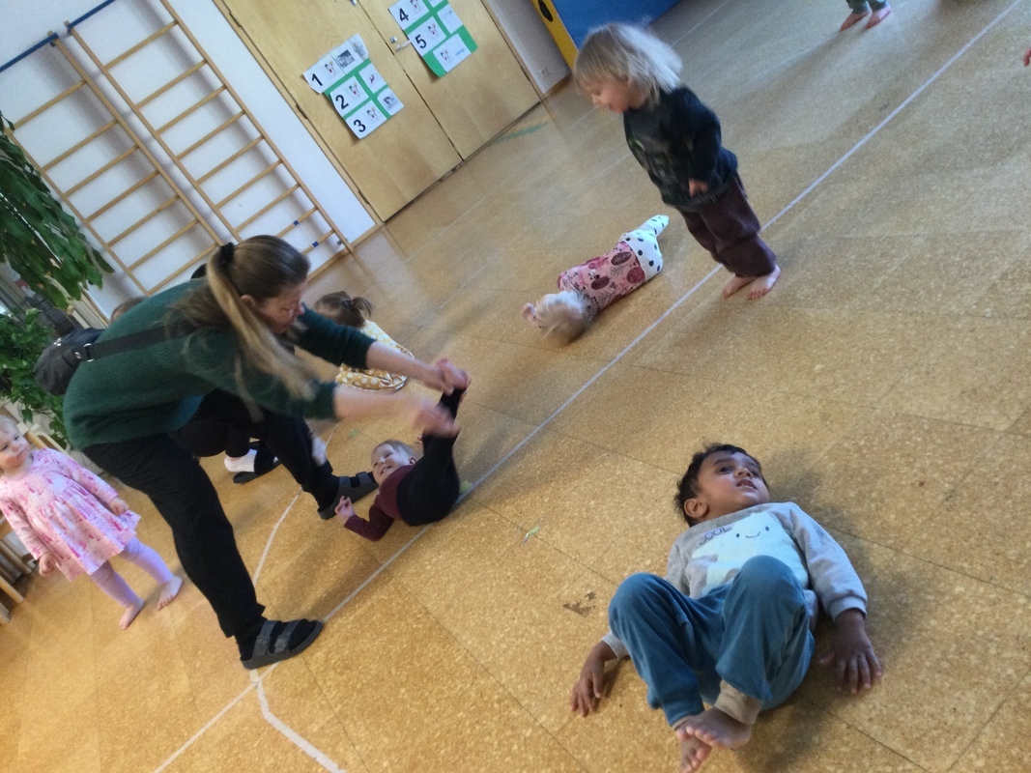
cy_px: 386
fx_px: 923
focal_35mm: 31
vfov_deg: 45.4
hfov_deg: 58.4
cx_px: 516
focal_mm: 3.3
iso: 125
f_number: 2.4
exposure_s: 1/33
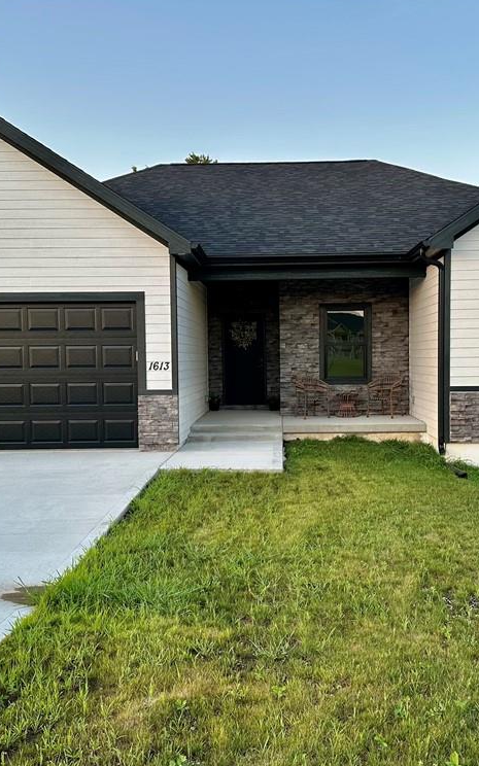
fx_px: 731
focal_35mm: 35
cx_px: 269
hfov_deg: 36.2
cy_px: 387
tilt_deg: -2.9
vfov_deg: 55.3
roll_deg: +0.4
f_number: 1.78
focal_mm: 6.86
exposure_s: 1/142
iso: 64
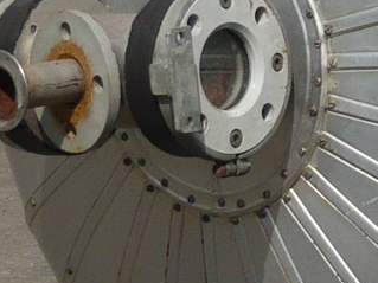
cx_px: 643
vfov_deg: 6.5
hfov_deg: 8.4
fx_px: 2500
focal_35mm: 229
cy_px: 17
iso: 100
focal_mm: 6.2
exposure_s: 1/200
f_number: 9
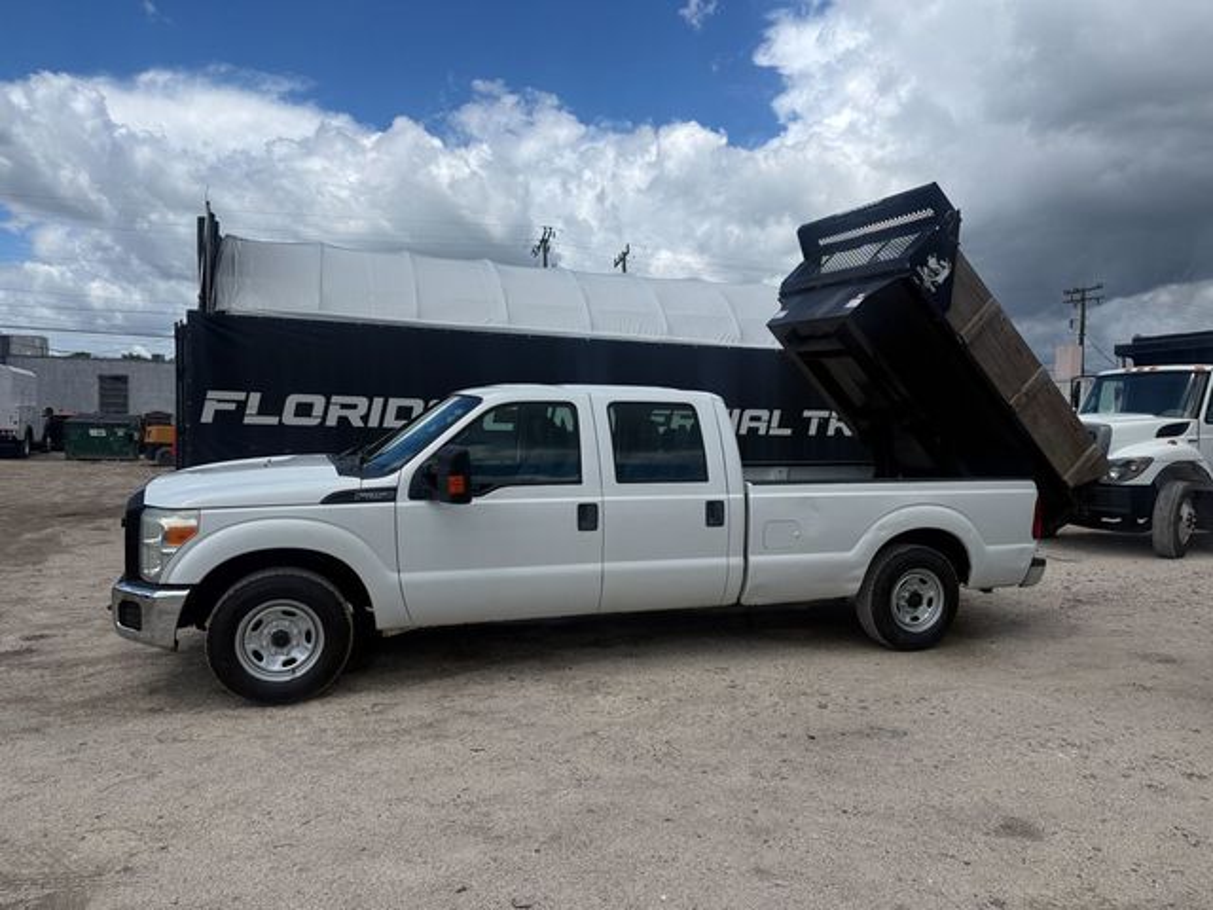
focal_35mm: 24
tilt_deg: -2.7
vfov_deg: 56.8
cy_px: 455
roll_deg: -1.2
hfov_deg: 71.6
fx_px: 841
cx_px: 606
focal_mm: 6.76
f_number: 1.78
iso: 80
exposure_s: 1/8130
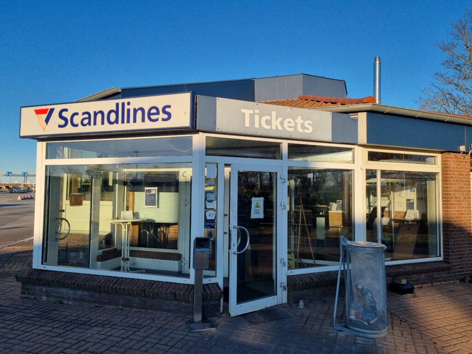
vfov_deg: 53.1
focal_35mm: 26
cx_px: 236
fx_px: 355
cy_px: 177
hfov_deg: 67.3
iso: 50
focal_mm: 5.4
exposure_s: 1/1772
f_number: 1.8
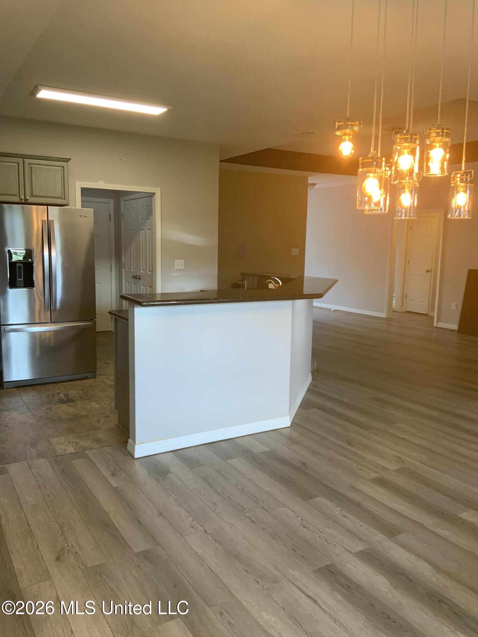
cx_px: 239
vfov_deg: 61.7
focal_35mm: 29
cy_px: 318
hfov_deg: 48.2
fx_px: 534
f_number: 1.8
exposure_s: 1/60
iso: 80
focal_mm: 3
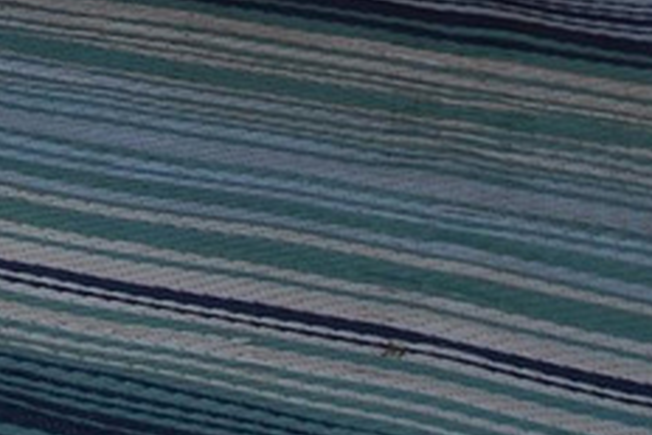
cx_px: -590
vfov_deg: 8.3
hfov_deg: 12.0
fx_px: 2809
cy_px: -502
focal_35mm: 155
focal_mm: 20
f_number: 6.3
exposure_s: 1/160
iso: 100
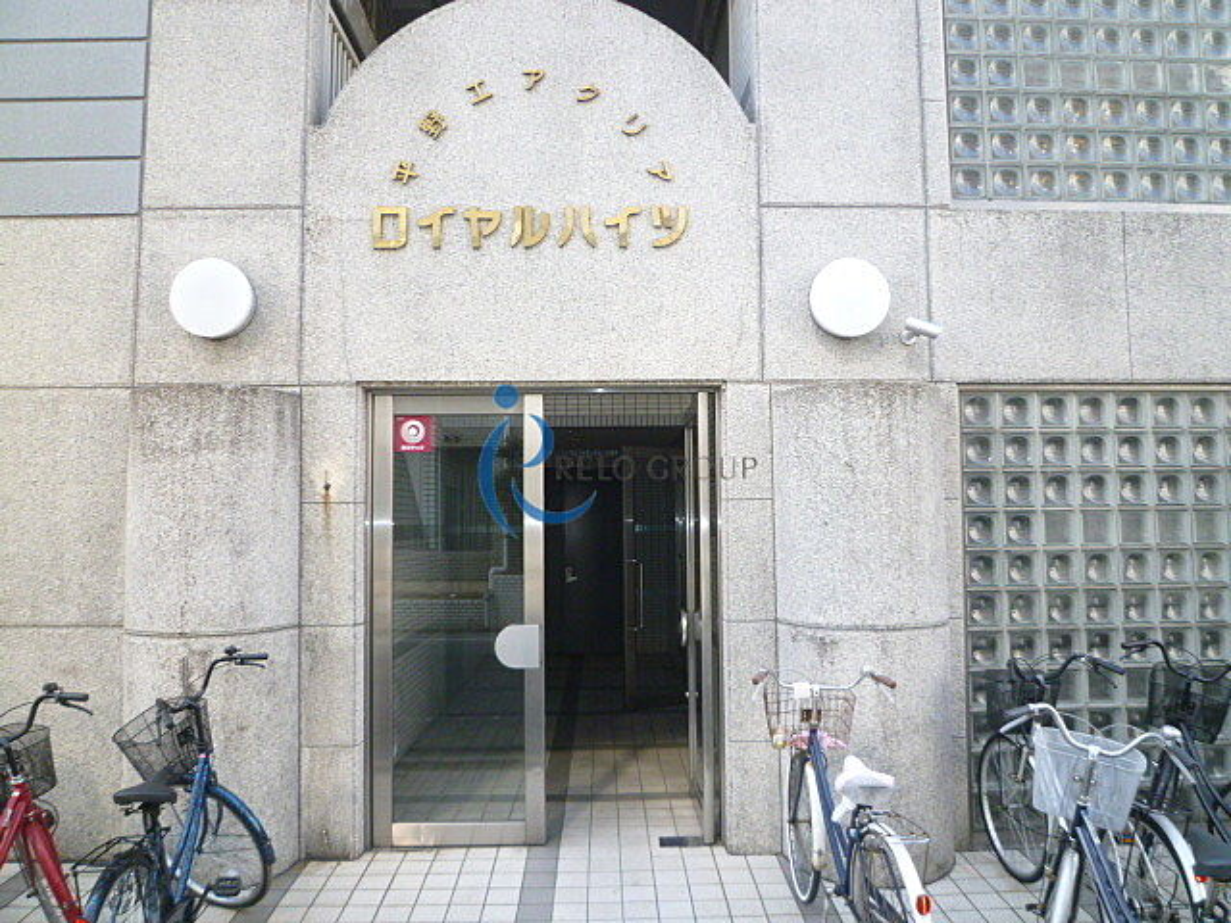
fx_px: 889
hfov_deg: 69.4
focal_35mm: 25
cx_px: 616
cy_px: 462
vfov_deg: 54.9
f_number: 3.2
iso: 200
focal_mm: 4.5
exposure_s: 1/250
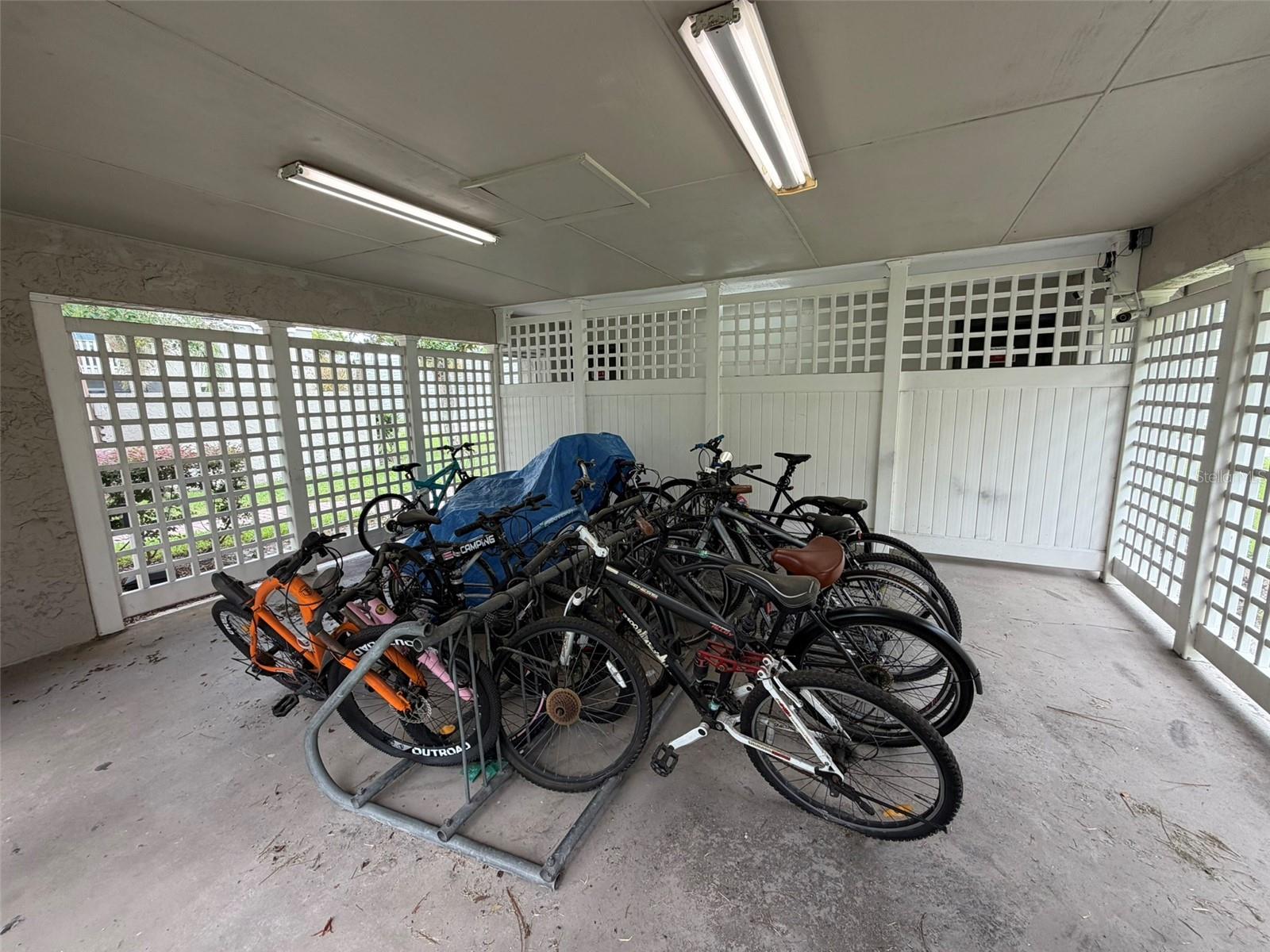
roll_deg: +1.8
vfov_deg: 85.7
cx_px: 635
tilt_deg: -9.9
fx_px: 514
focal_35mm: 14
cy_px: 476
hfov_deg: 102.1
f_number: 2.2
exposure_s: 1/120
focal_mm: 2.22
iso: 100
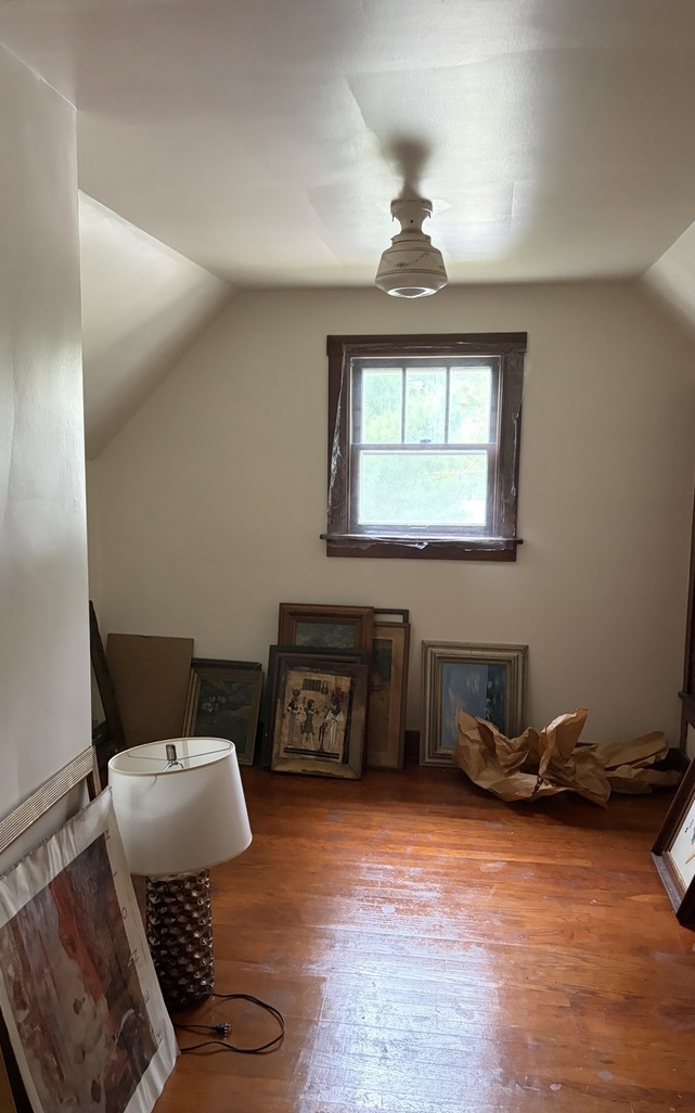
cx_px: 335
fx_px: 879
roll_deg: +1.8
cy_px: 572
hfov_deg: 43.1
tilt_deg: -5.5
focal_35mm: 29
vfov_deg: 64.6
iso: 400
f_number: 1.6
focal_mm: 5.96
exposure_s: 1/60
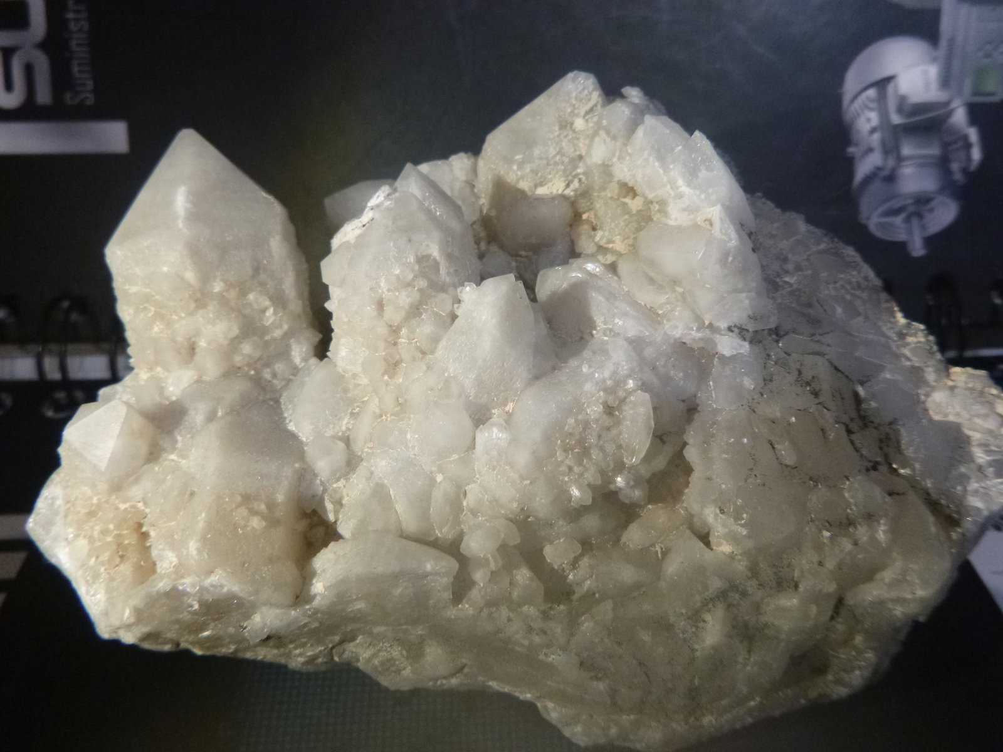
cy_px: 376
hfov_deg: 69.4
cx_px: 502
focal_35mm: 25
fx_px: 724
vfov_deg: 54.9
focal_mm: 4.5
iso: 400
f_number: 3.9
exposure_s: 1/20
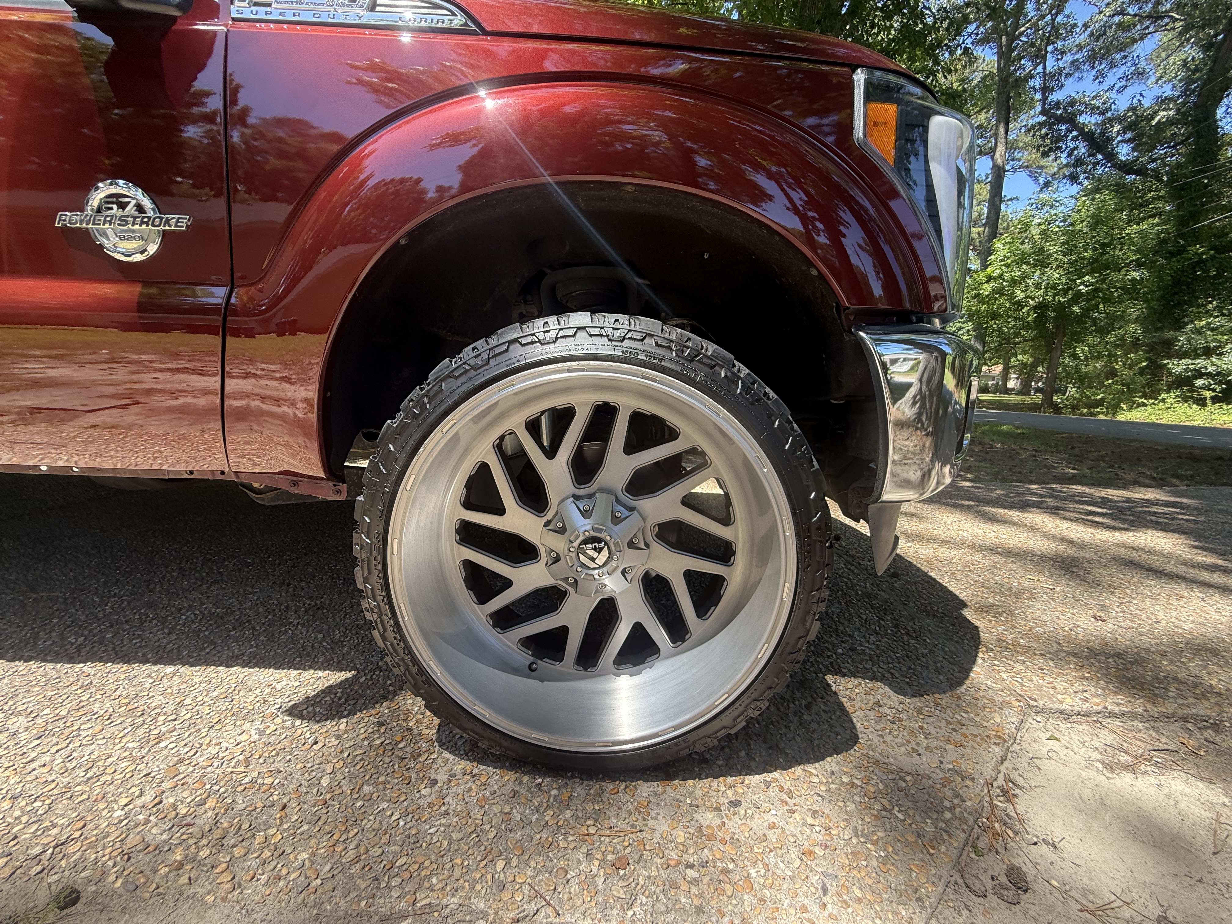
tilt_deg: -10.3
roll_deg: -1.9
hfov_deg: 102.1
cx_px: 616
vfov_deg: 85.7
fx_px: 498
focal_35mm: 14
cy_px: 462
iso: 50
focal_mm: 2.22
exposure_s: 1/176
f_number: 2.2
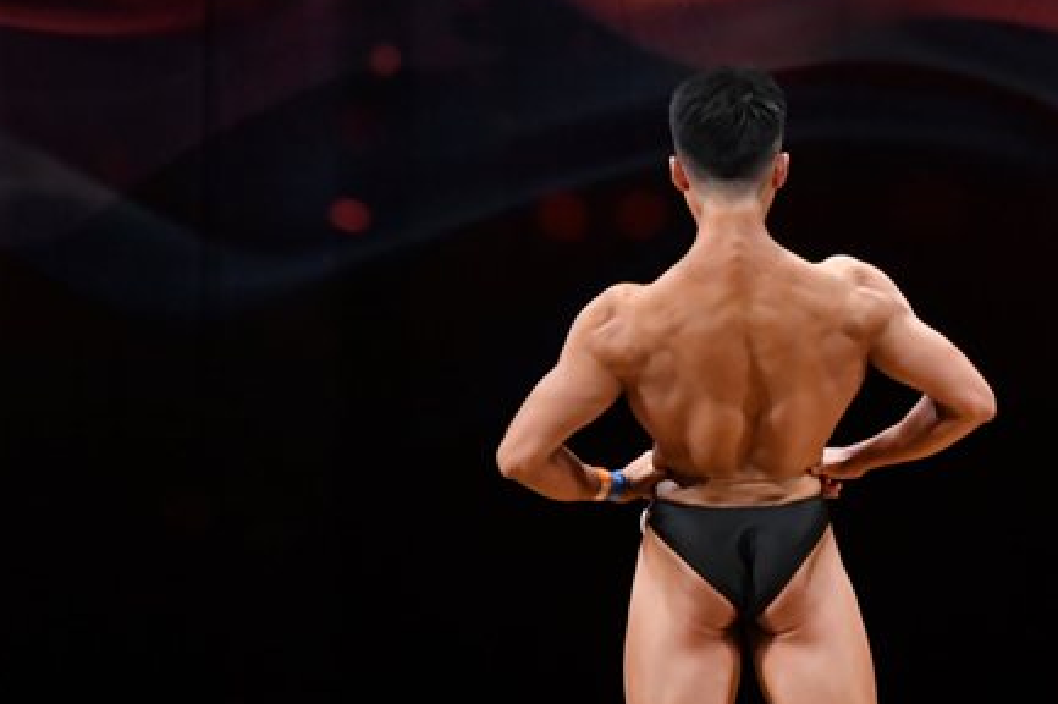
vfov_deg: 3.2
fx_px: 12627
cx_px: 800
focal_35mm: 430
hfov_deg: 4.8
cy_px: 560
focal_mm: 160
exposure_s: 1/400
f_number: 5.6
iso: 3200
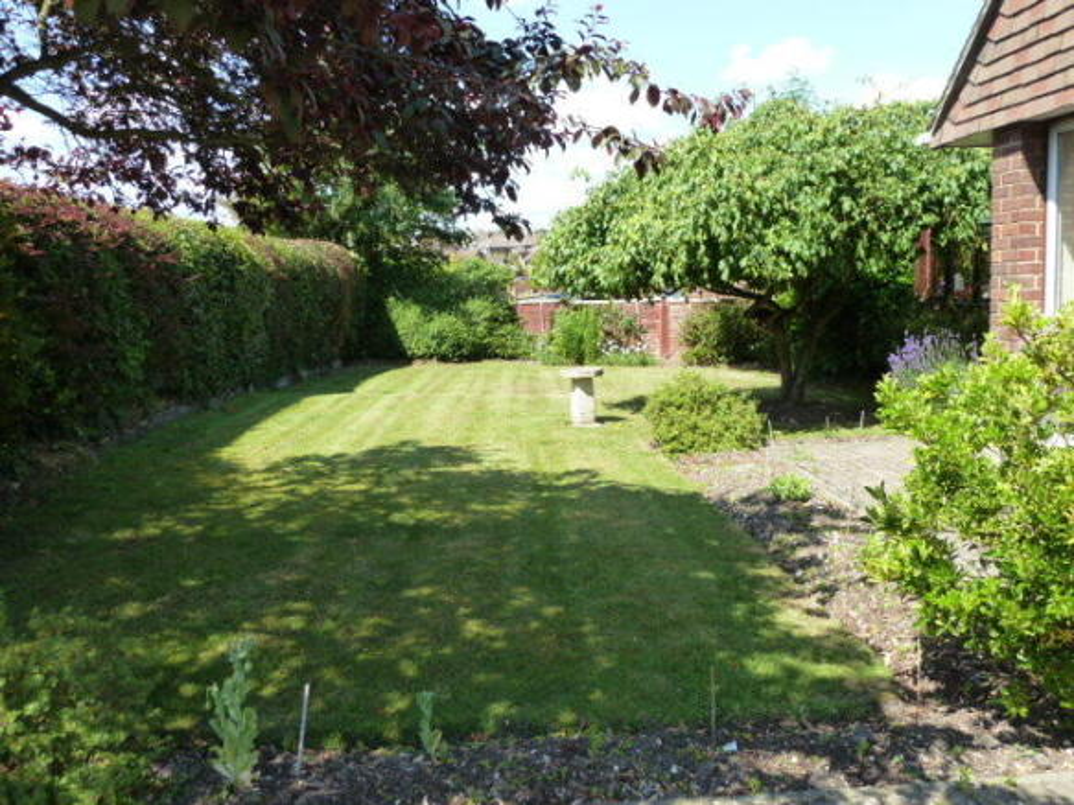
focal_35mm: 30
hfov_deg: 60.0
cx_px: 537
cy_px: 402
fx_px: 931
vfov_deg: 46.8
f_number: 4
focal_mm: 5
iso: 125
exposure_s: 1/250
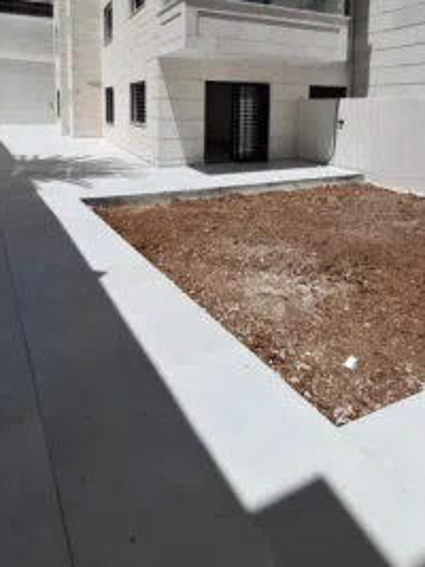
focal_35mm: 24
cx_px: 210
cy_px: 153
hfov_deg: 56.8
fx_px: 393
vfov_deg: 67.8
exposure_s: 1/2994
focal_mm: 1.64
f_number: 2.2
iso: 40
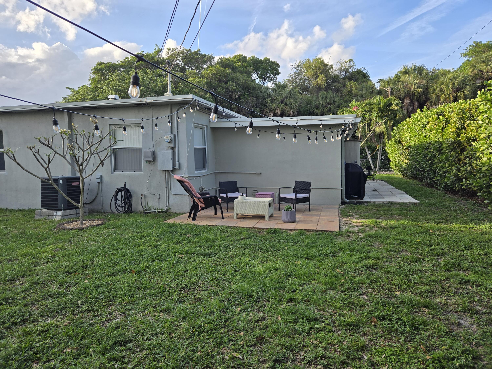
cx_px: 246
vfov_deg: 58.9
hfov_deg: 73.9
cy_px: 184
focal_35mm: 23
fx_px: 327
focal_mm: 5.4
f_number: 1.8
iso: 25
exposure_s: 1/779
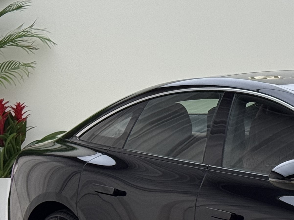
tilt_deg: -6.7
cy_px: 216
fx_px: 1368
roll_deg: -0.4
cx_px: 423
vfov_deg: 9.2
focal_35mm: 161
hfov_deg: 11.8
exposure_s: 1/267
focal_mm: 6.76
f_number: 1.78
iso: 64
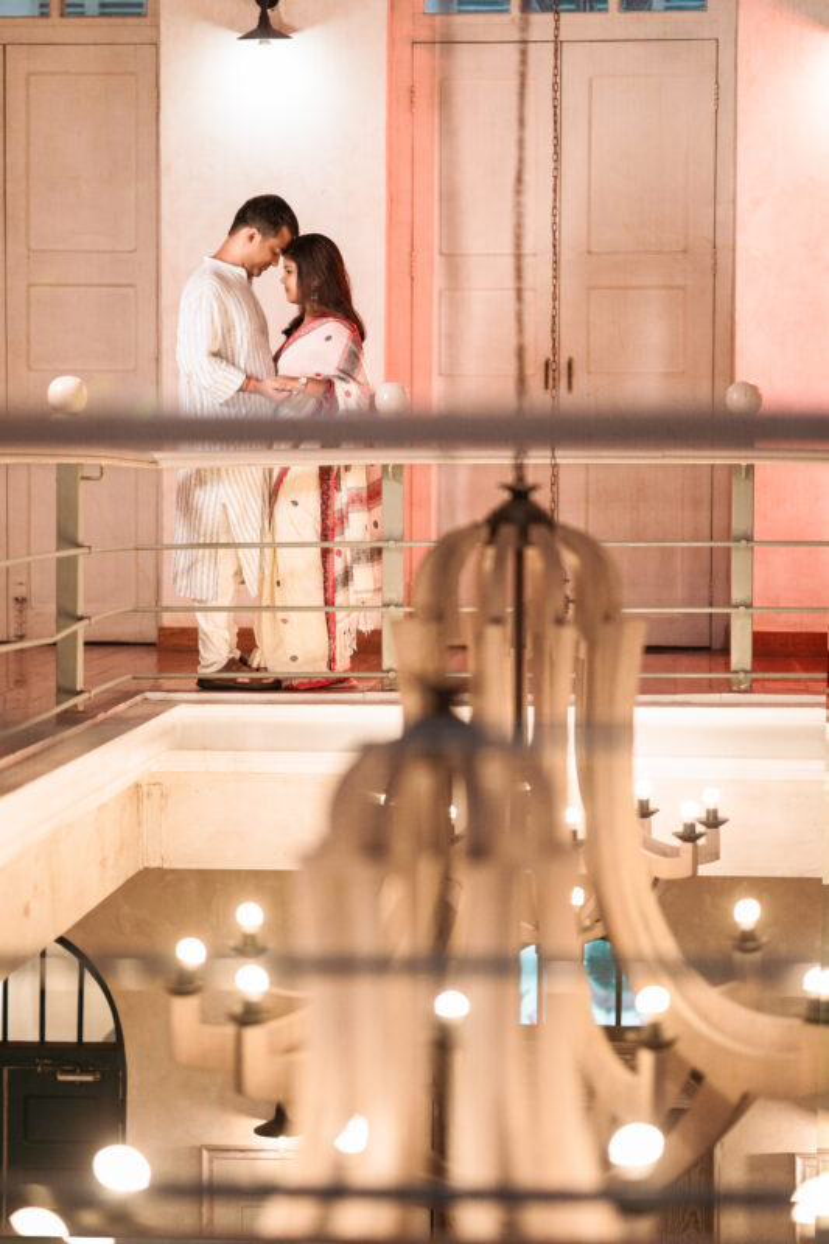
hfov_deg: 16.1
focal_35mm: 85
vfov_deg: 23.9
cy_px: 622
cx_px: 414
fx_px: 2937
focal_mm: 85
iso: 1000
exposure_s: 1/400
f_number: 1.4
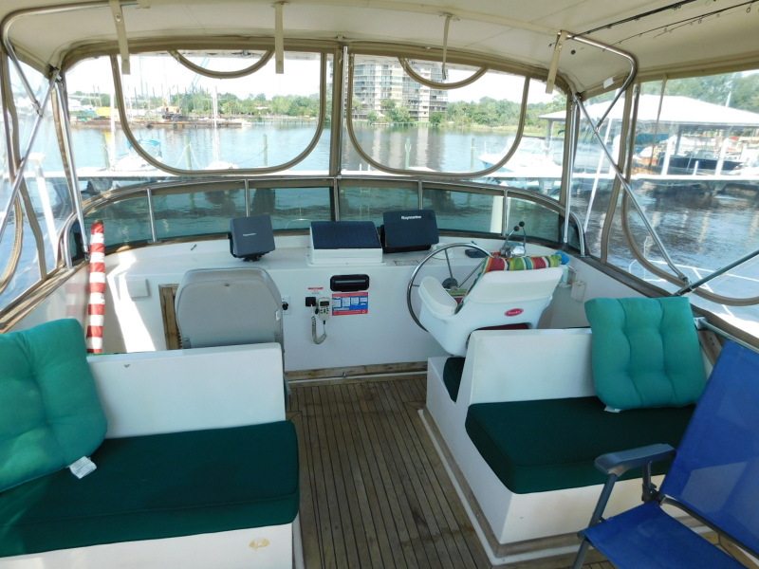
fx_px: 504
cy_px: 284
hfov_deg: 73.9
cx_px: 380
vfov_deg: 58.9
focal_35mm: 23
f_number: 3
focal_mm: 4
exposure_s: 1/500
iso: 125
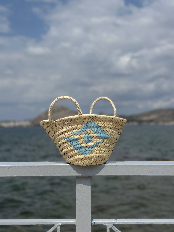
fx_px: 322
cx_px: 87
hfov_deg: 30.3
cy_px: 116
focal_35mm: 48
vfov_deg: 39.7
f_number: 1.78
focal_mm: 6.86
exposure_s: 1/18868
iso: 100
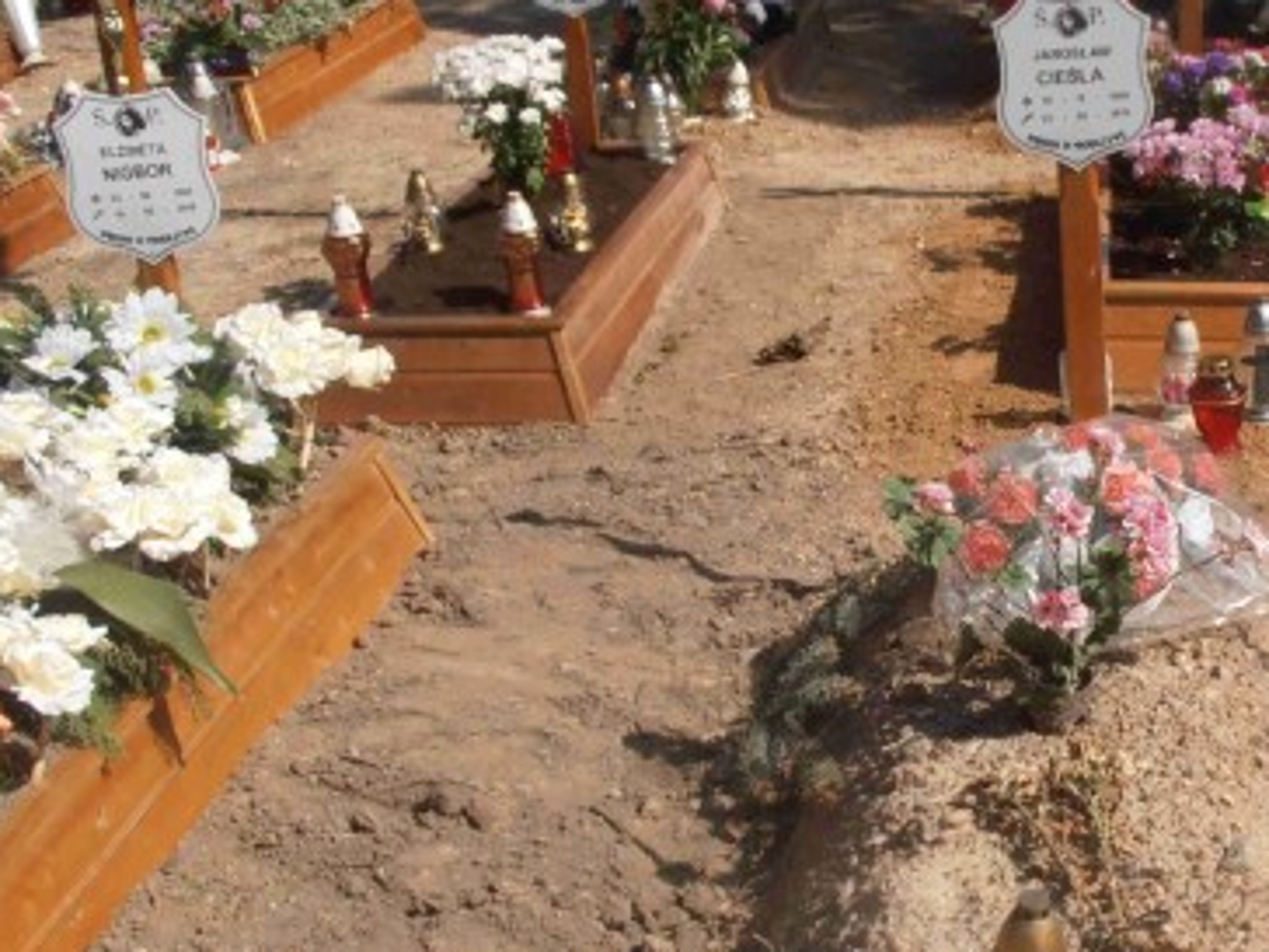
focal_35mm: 65
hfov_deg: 28.8
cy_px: 499
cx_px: 1102
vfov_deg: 22.6
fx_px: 2383
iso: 80
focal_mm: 6.61
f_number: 3.9
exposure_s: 1/1000
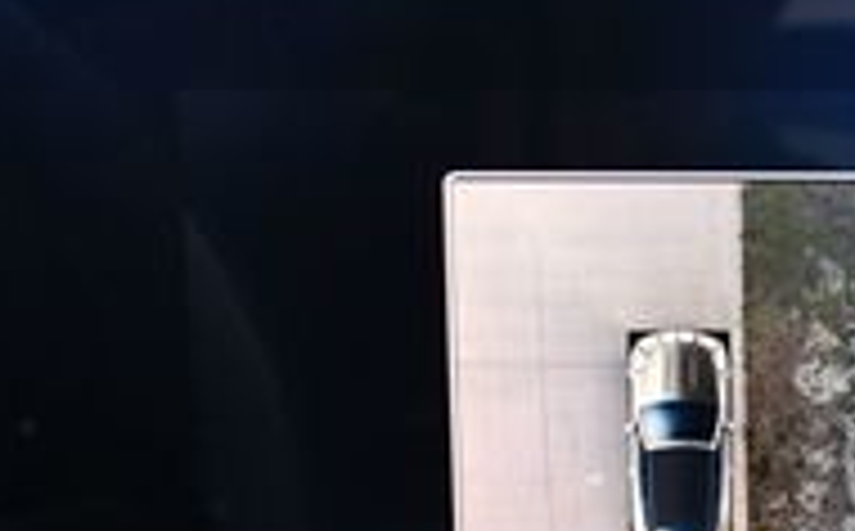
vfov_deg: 10.4
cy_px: 621
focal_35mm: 124
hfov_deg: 16.3
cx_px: 981
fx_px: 2884
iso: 640
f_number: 3.5
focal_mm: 18
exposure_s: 1/250
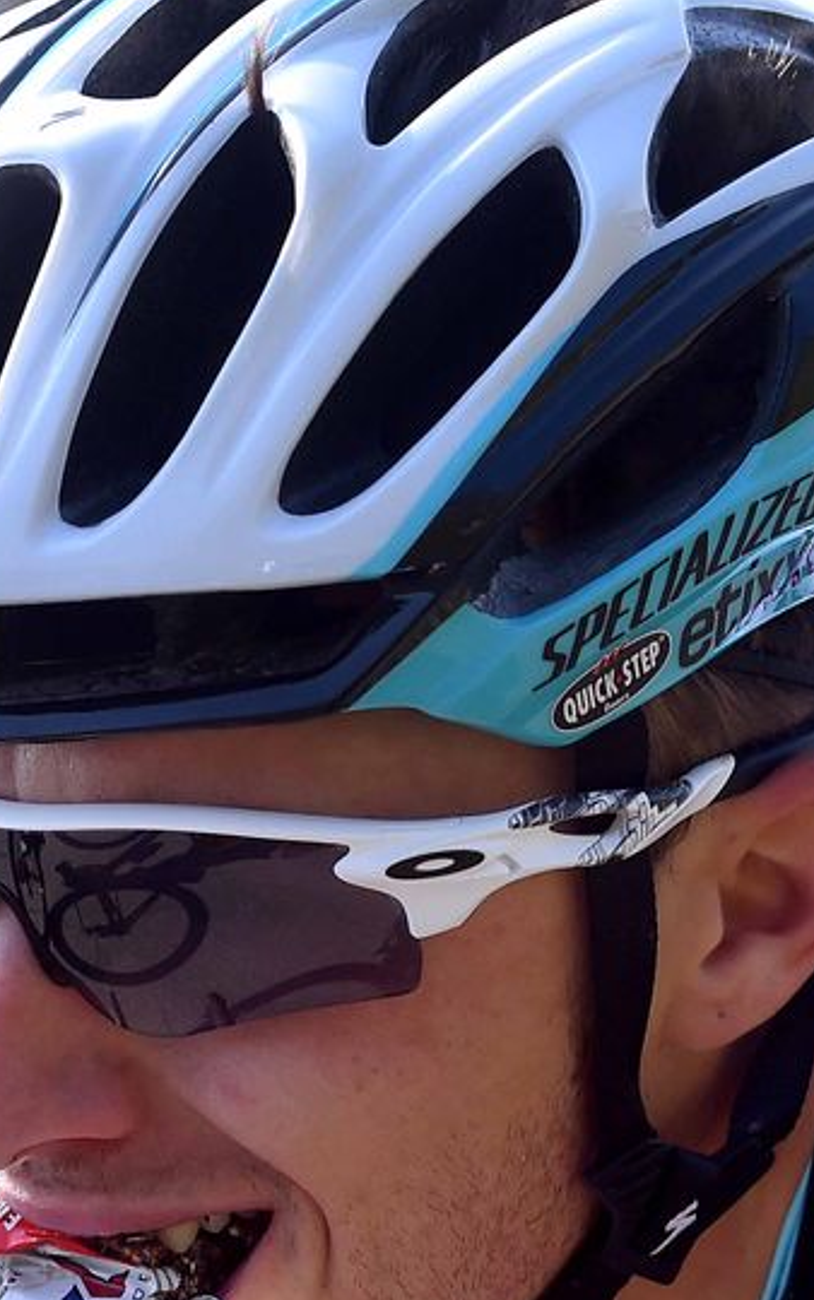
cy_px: 888
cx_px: 467
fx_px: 7871
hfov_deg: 5.9
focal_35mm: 222
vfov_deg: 9.4
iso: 320
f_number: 6.3
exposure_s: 1/800
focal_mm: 92
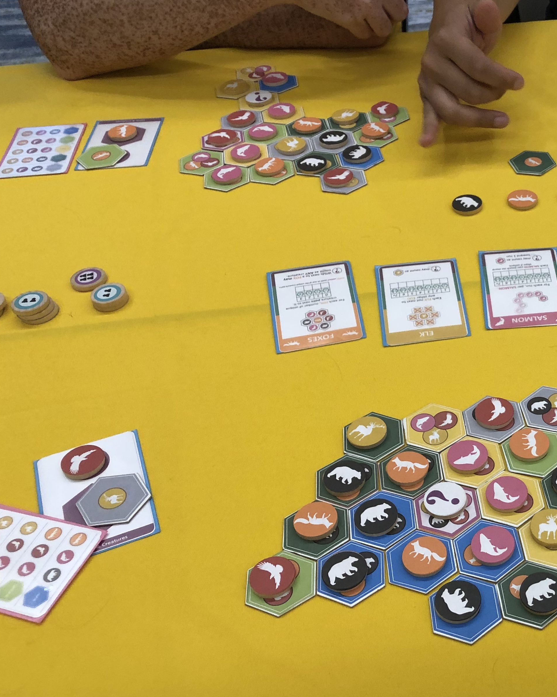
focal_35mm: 46
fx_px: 948
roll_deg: +1.5
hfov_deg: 30.7
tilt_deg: -42.4
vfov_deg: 40.3
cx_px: 536
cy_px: 356
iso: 32
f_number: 1.8
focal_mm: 3.99
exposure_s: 1/30
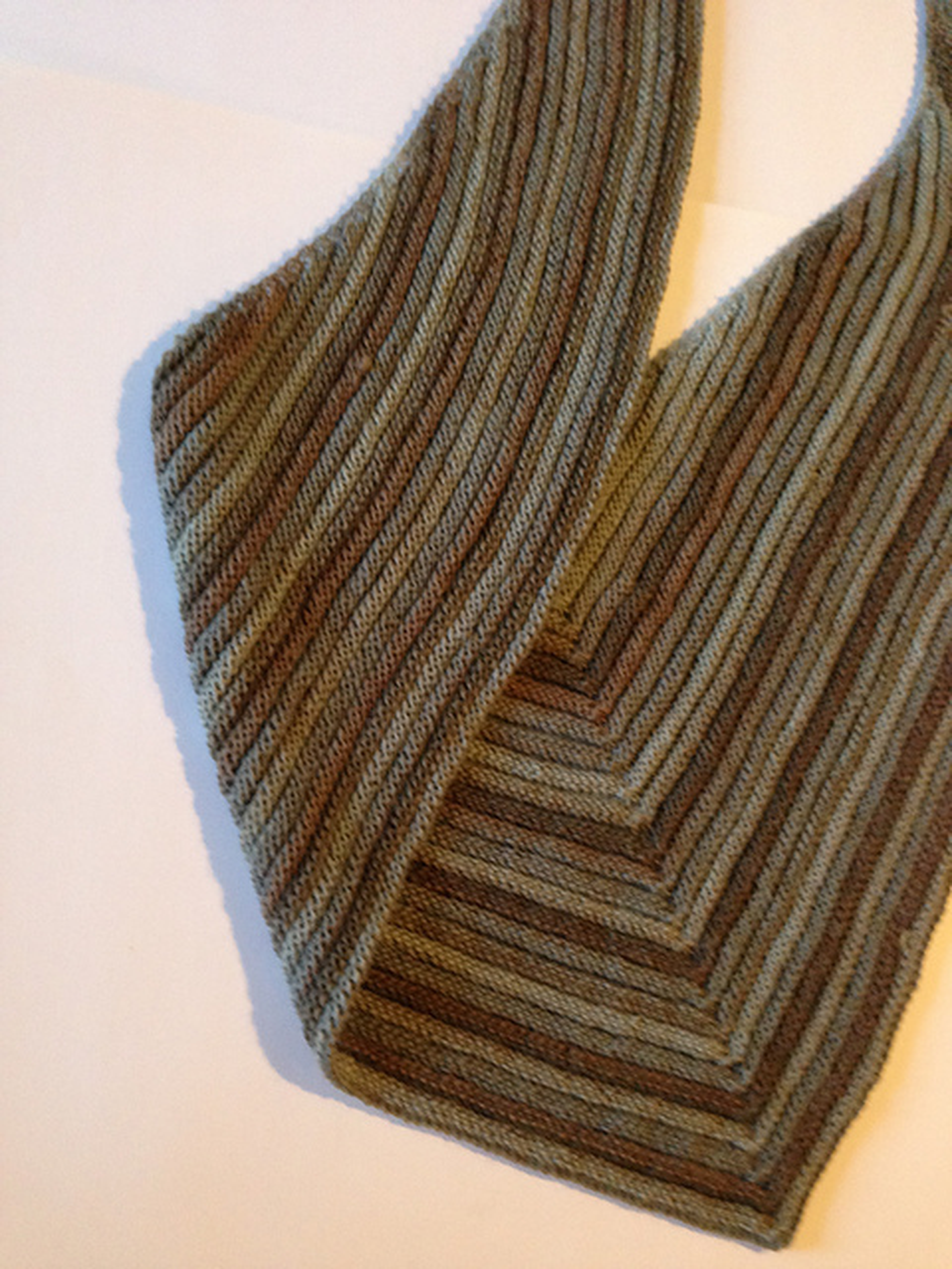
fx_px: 1210
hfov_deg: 42.9
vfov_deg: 55.4
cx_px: 476
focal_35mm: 33
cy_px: 634
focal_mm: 4.12
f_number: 2.4
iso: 250
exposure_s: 1/20
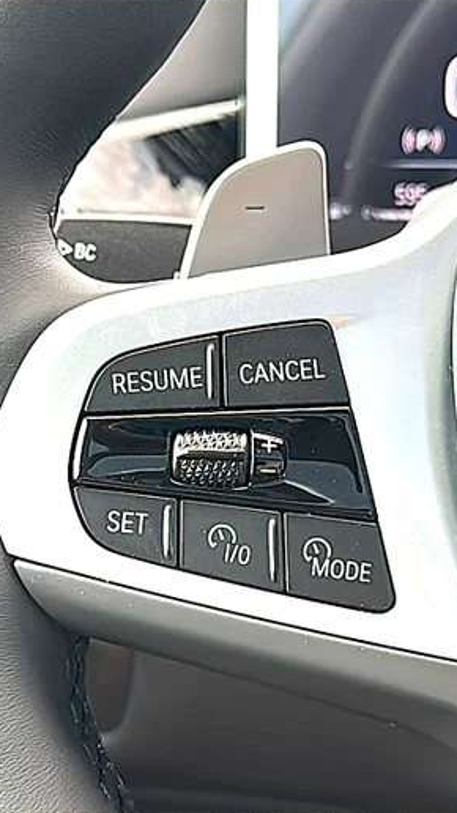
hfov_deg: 17.7
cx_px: 244
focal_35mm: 68
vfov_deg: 31.0
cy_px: 404
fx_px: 1466
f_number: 1.78
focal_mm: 6.86
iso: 100
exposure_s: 1/401
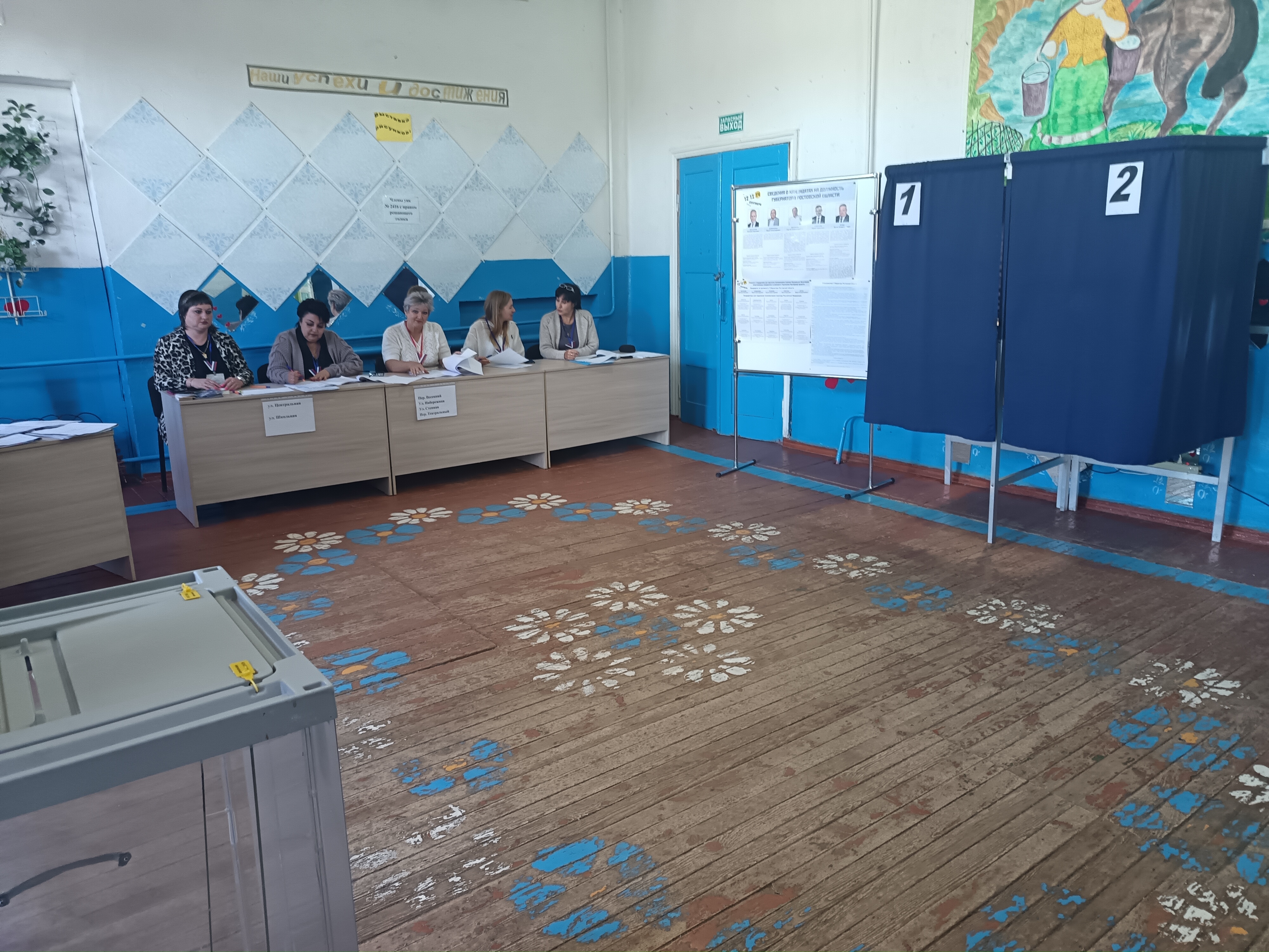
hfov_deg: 71.6
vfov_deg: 56.8
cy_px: 476
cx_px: 634
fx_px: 880
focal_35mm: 24
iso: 928
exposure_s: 1/24
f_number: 1.75
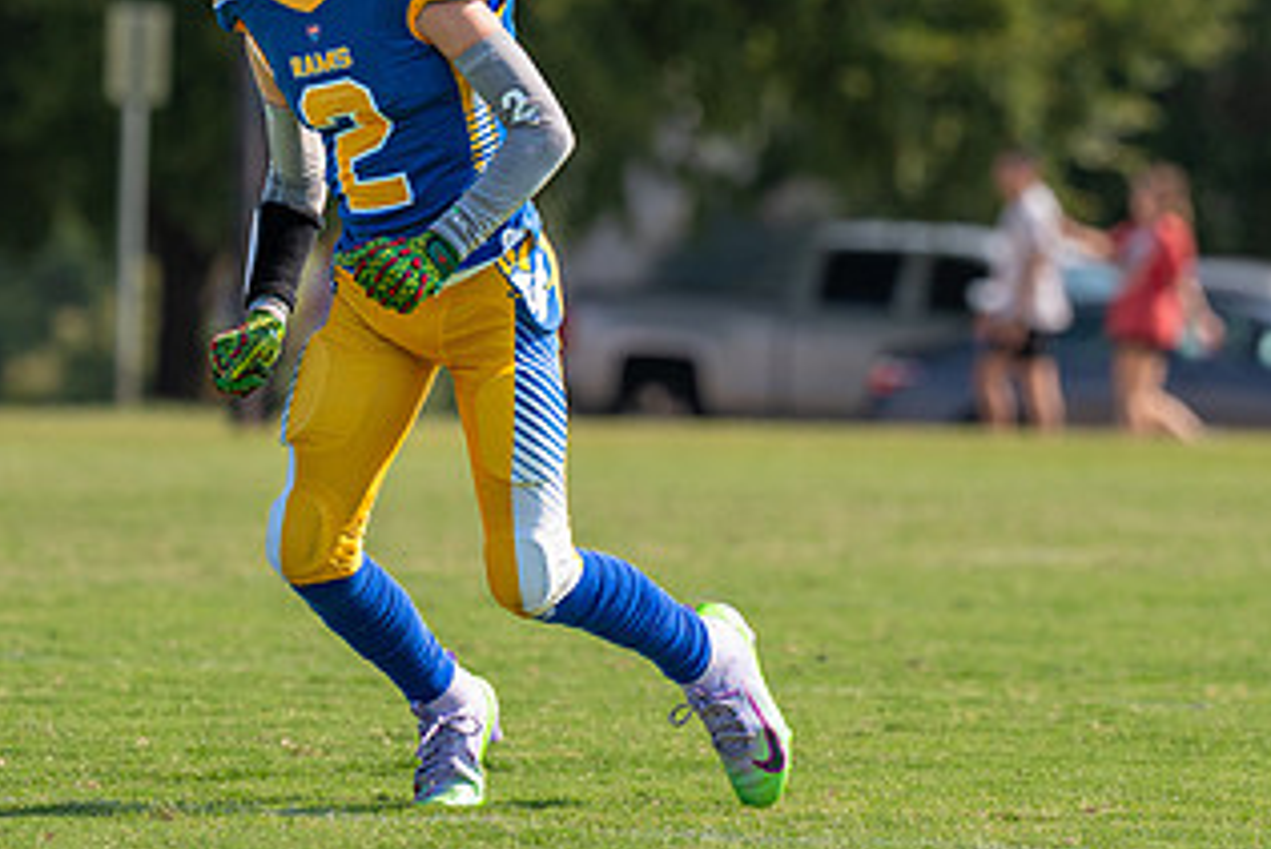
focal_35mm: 381
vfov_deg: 3.6
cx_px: 492
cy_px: 200
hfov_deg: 5.4
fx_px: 13457
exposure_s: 1/3200
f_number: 2.8
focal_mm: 142
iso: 160
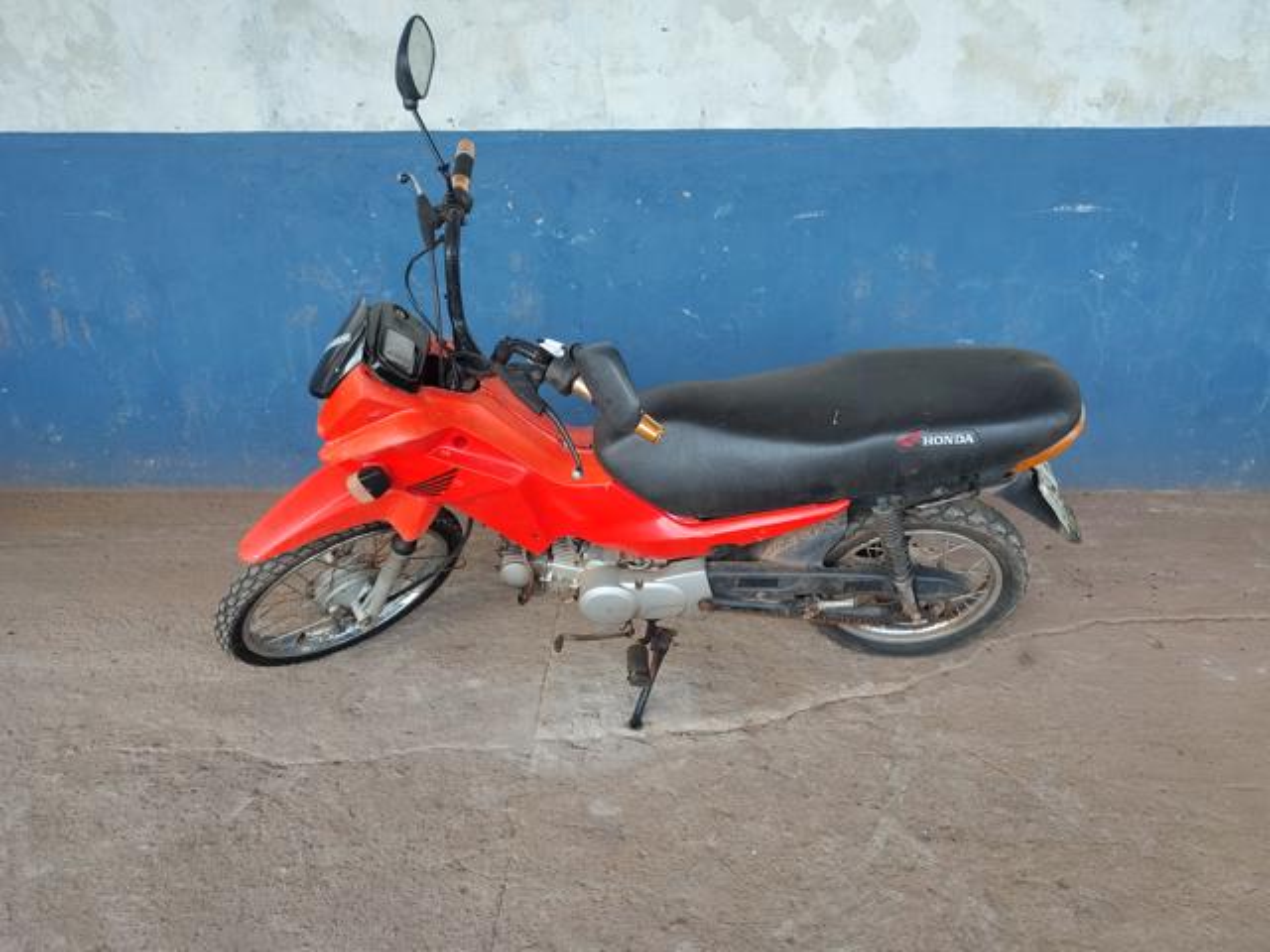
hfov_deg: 69.4
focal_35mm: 25
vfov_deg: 54.9
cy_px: 476
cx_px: 635
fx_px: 917
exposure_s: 1/166
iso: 143
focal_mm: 4.71
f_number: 1.7
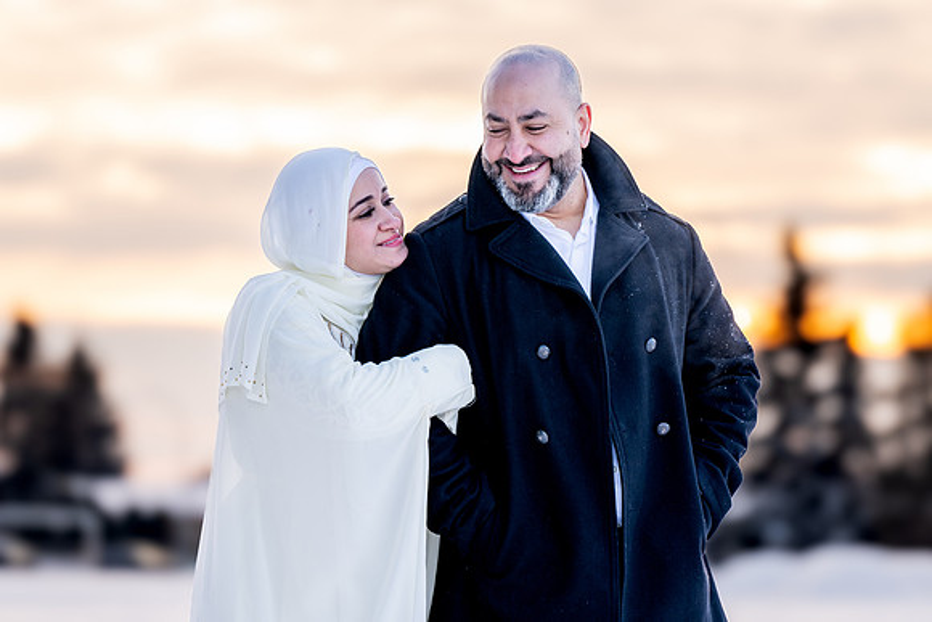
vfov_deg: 6.9
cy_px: 311
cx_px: 466
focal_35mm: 200
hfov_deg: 10.3
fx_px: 5179
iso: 100
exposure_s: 1/125
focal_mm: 200
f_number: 4.5
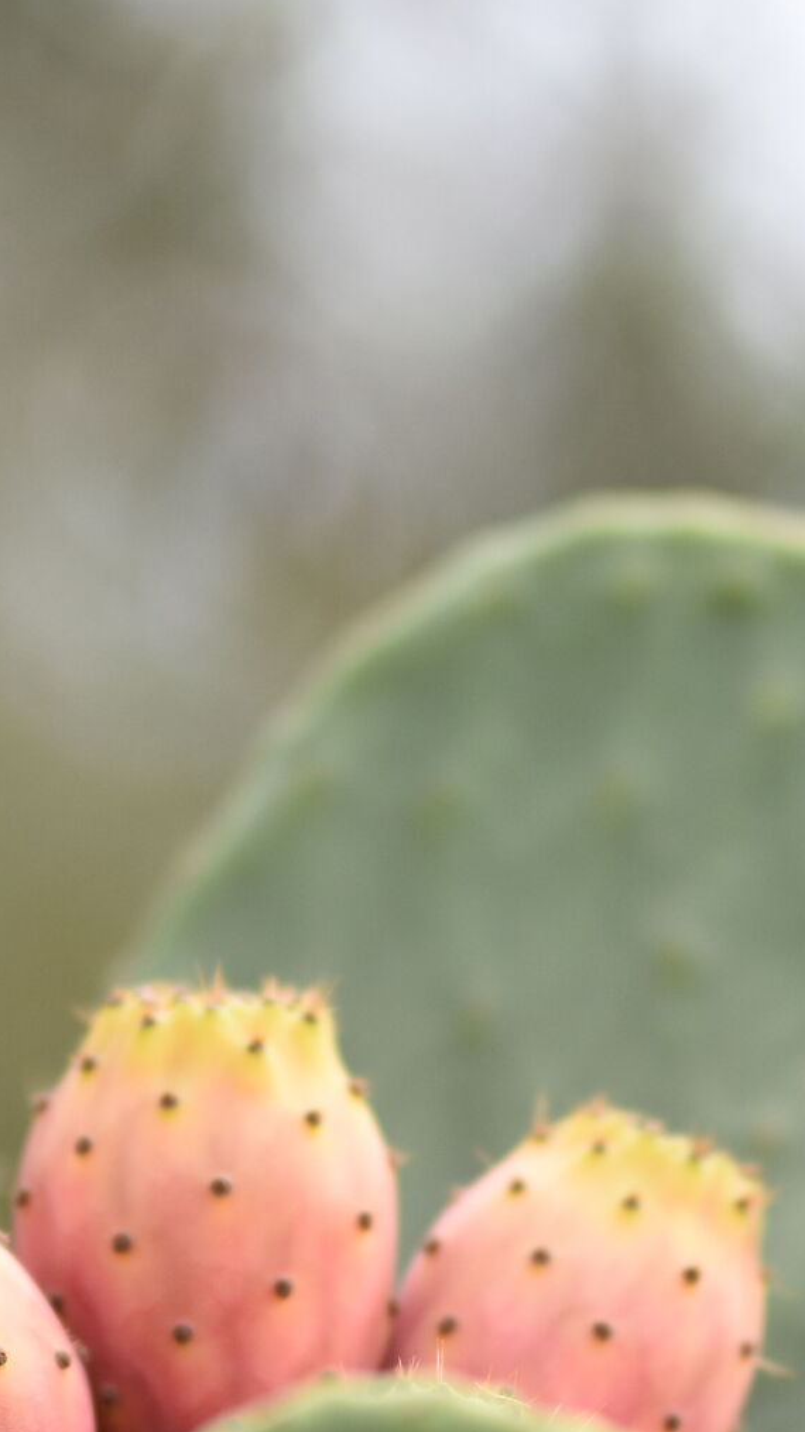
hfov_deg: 3.8
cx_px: 220
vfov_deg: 6.8
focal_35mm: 316
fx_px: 12006
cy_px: 784
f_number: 1.4
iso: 250
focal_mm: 85
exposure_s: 1/4000
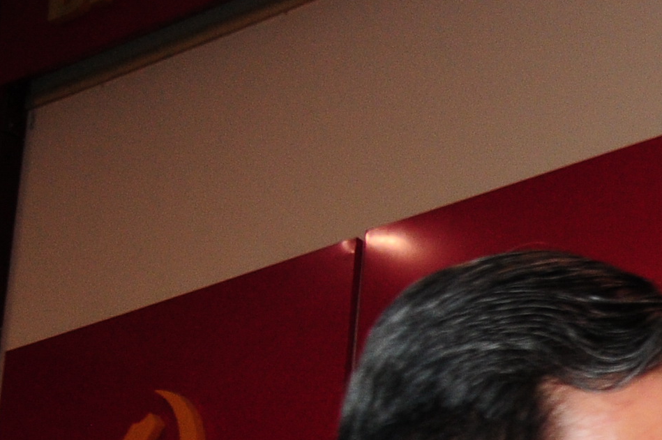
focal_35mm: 142
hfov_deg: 12.2
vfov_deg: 9.3
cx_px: 1469
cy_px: 676
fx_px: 2614
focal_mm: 21
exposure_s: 1/60
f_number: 4.5
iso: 500
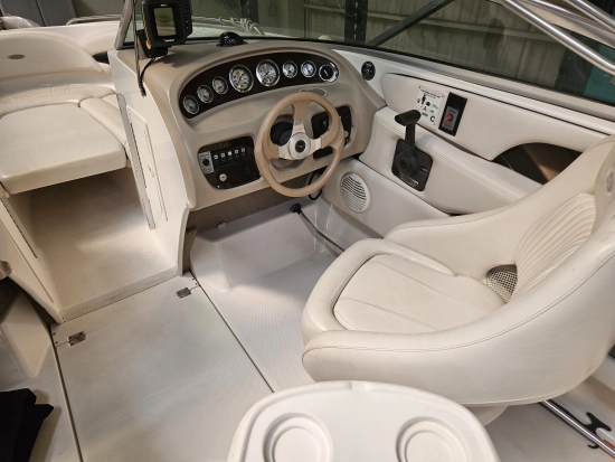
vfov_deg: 58.9
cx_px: 308
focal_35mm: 23
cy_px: 231
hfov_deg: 73.9
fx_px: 409
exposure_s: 1/180
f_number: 1.8
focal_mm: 5.4
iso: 50
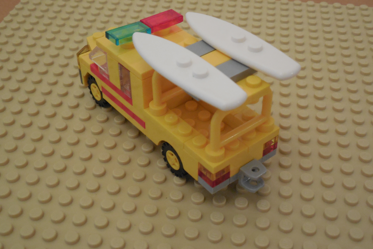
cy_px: 111
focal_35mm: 45
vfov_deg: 29.8
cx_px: 186
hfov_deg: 43.6
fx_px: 466
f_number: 3.9
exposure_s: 1/10
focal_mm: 7.8
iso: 800
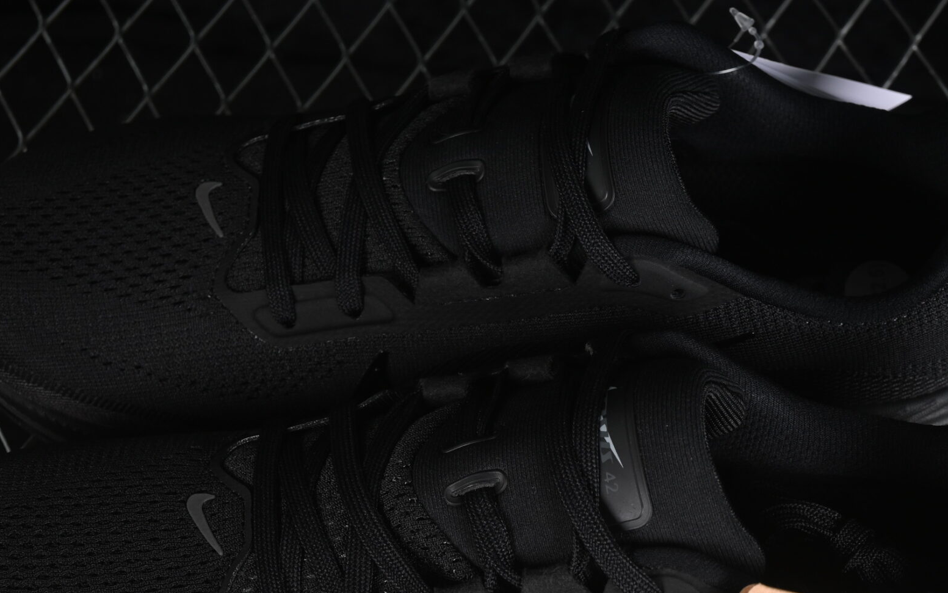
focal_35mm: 126
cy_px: 477
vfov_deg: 10.4
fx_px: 3256
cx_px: 496
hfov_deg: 16.6
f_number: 6.3
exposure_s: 1/50
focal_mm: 50
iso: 160
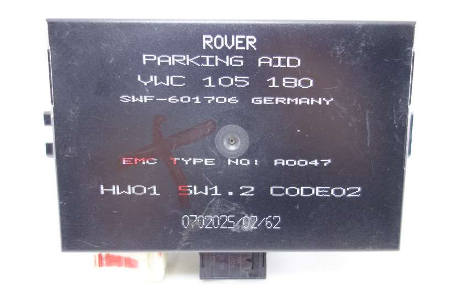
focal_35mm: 28
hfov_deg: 65.5
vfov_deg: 46.4
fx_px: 352
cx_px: 226
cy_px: 151
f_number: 1.8
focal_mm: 10.4
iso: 200
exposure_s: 1/30
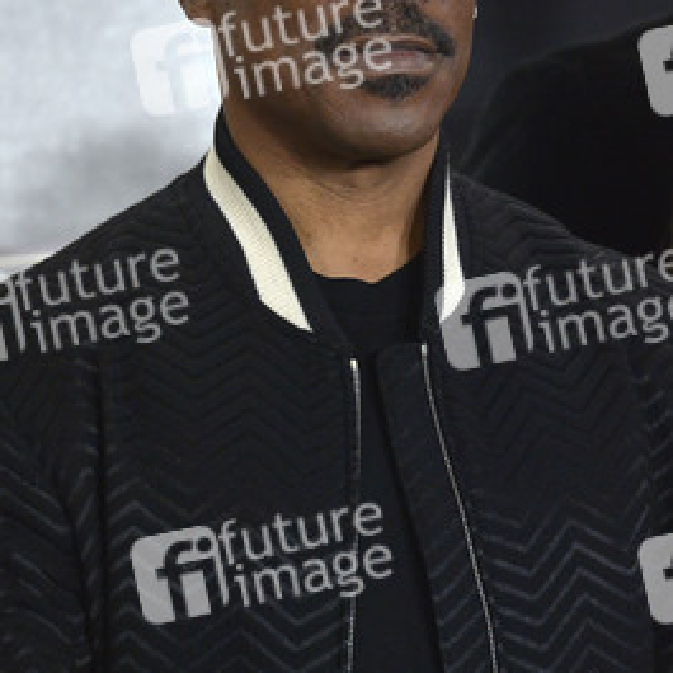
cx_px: 336
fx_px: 5653
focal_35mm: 257
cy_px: 183
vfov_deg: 6.8
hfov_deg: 6.8
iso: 3200
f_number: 6.3
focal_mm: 200
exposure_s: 1/250
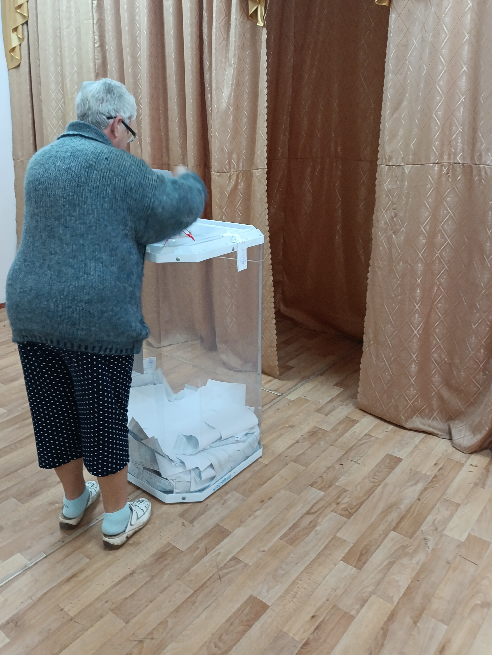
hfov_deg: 48.2
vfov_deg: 61.4
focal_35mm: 29
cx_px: 219
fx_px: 549
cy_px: 280
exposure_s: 1/25
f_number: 1.7
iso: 500
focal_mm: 4.71
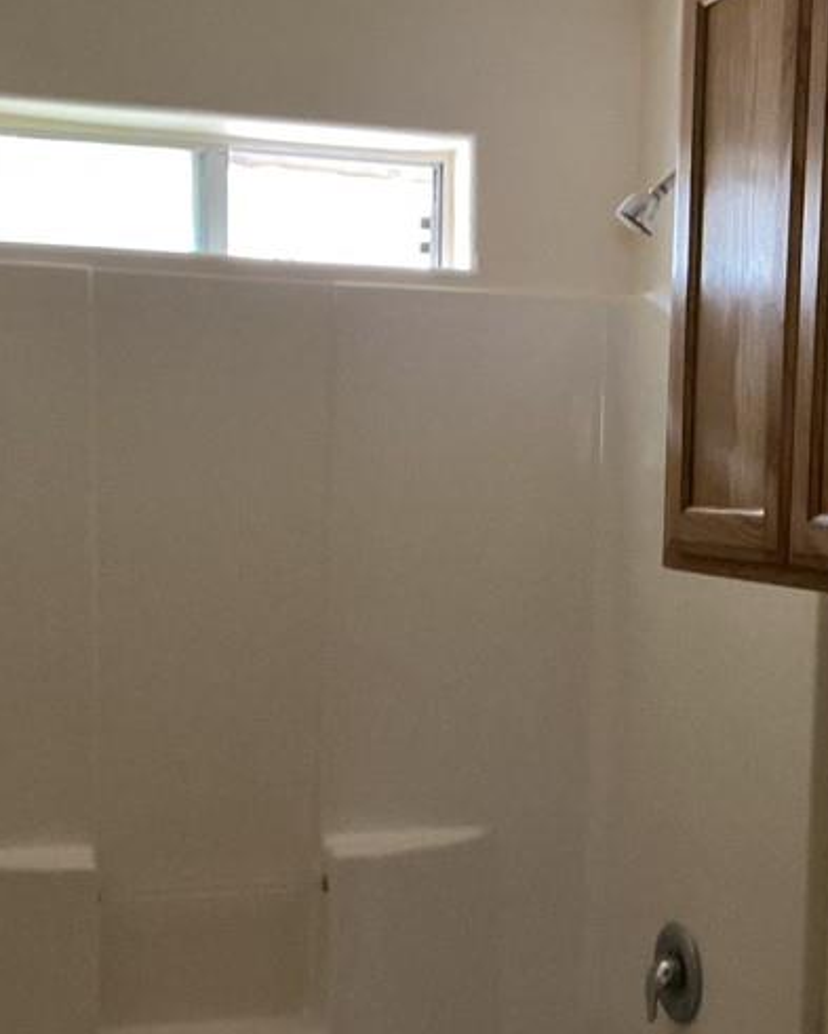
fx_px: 1807
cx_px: 489
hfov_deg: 25.8
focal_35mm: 59
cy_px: 632
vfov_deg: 31.8
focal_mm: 3
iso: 500
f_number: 1.8
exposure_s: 1/24
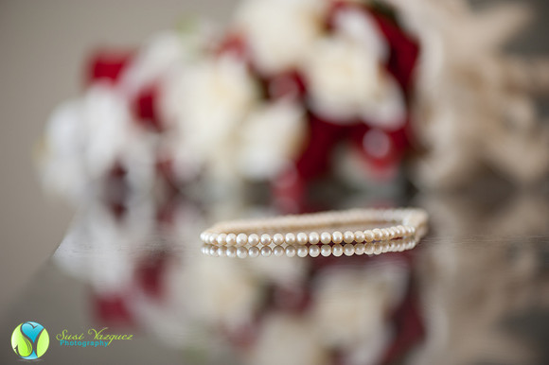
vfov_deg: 13.0
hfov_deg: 19.5
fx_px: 1600
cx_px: 274
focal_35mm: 105
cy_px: 182
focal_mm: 105
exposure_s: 1/160
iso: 320
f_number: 3.5
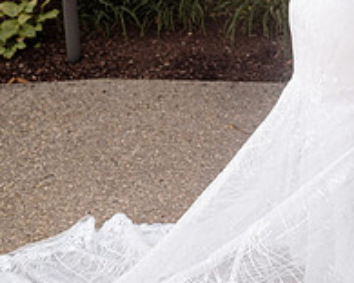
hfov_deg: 25.5
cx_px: 419
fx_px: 702
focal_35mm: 67
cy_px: -57
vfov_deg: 21.2
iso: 160
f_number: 2.8
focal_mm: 24
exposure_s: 1/400
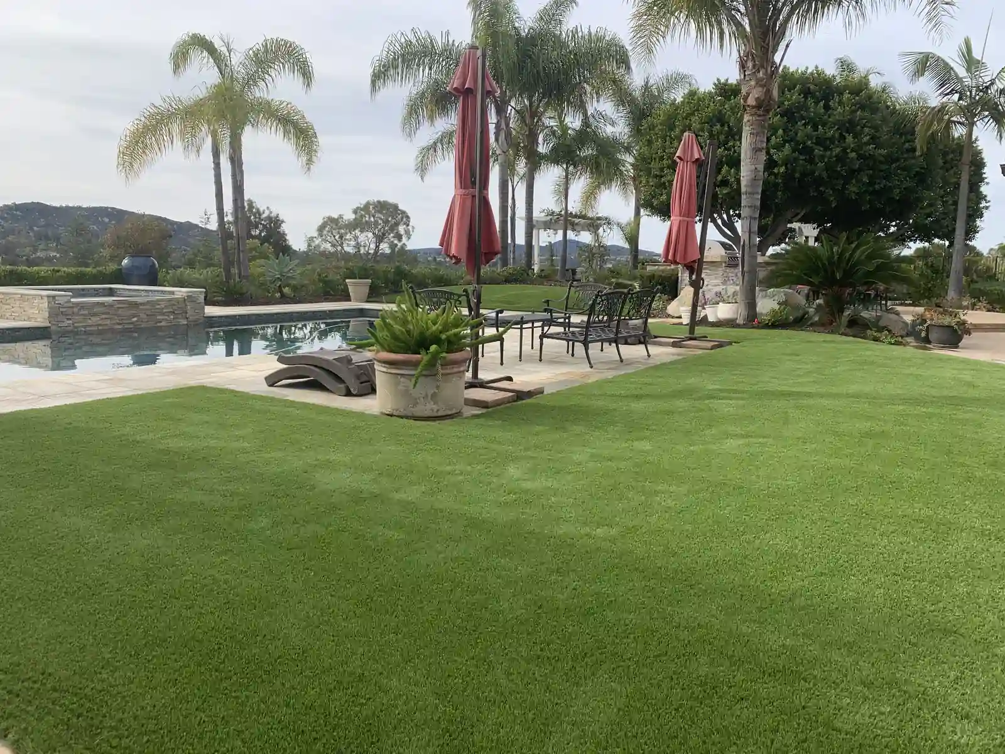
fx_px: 755
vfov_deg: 53.1
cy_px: 377
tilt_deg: -8.2
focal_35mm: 26
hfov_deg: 67.3
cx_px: 502
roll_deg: -1.0
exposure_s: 1/1332
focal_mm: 4.25
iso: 25
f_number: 1.8
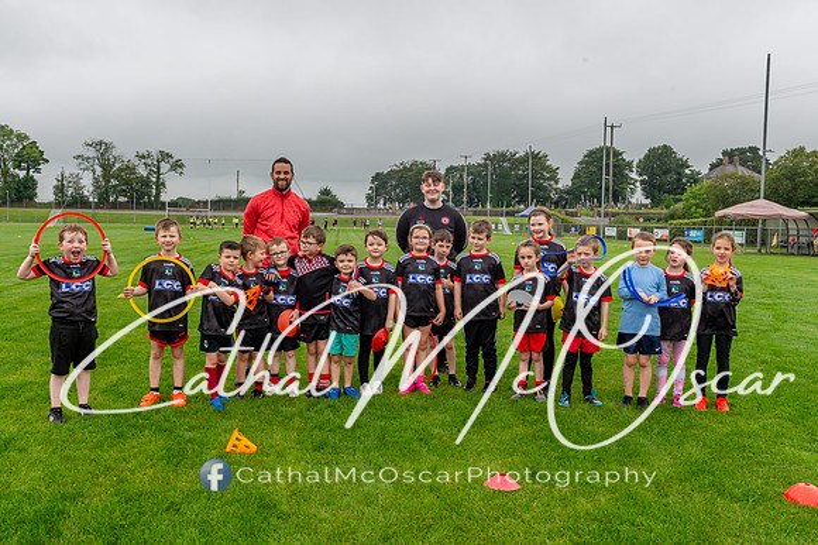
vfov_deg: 35.6
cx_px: 392
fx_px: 849
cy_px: 276
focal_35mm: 37
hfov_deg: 51.4
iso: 220
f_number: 7.1
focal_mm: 29
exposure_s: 1/100
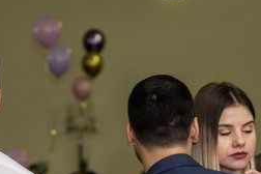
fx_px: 1530
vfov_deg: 6.5
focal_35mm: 211
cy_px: 193
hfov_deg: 9.7
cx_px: 29
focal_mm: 55
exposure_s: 1/125
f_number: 2.8
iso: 1250
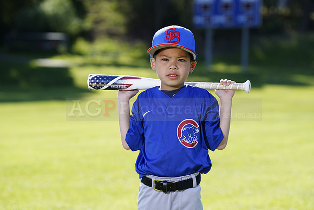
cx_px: 157
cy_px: 105
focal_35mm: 154
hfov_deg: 13.3
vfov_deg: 8.9
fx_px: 1343
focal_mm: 154
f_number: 5
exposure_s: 1/250
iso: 100
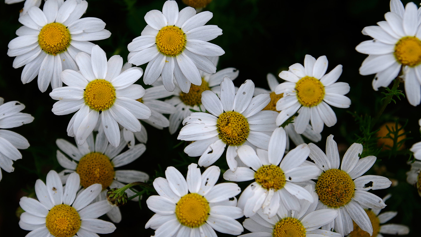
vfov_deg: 15.3
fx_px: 882
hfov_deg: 26.8
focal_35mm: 79
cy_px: 130
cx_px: 210
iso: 100
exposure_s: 1/200
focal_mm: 50
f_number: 4
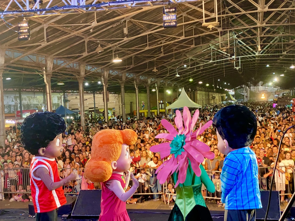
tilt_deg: -2.9
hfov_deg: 36.8
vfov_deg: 28.0
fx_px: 443
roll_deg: +3.3
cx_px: 148
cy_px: 110
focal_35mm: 52
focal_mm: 6
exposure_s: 1/60
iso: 320
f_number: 2
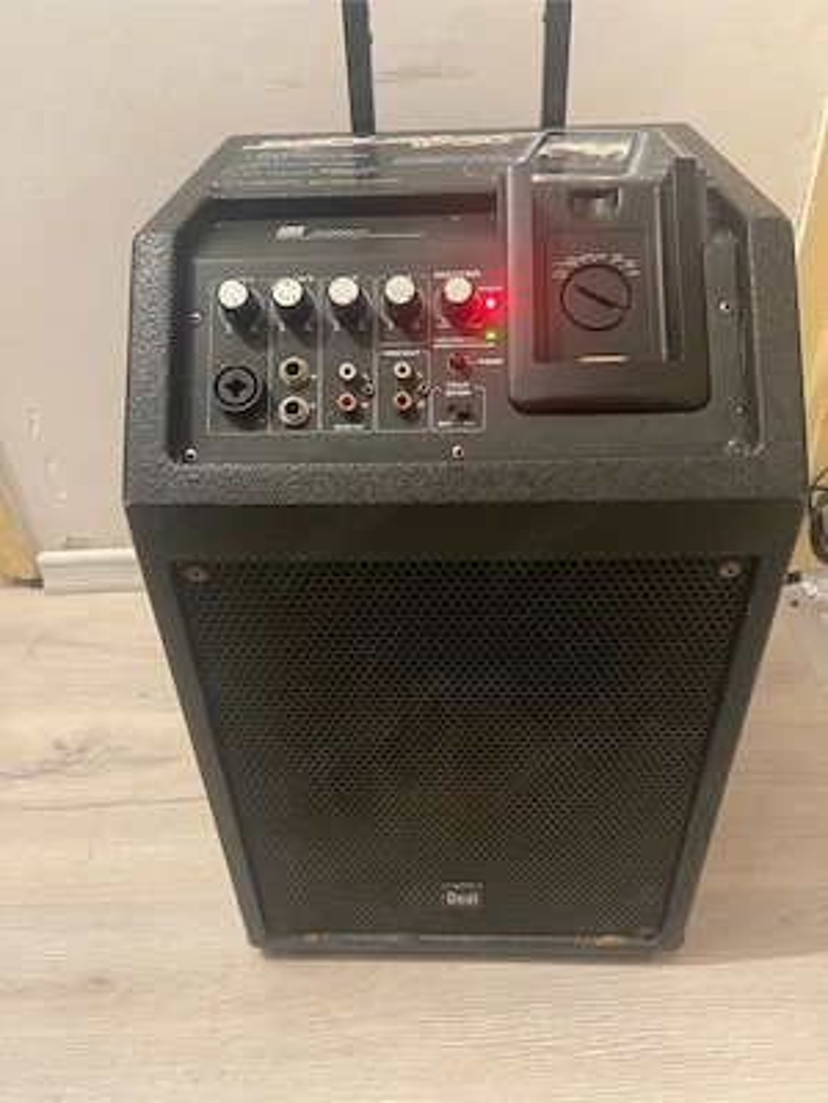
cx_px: 414
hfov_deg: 54.9
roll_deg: +3.3
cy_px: 552
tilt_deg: -37.8
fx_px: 797
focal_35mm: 25
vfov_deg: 69.4
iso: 640
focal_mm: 5.1
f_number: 1.6
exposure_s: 1/33
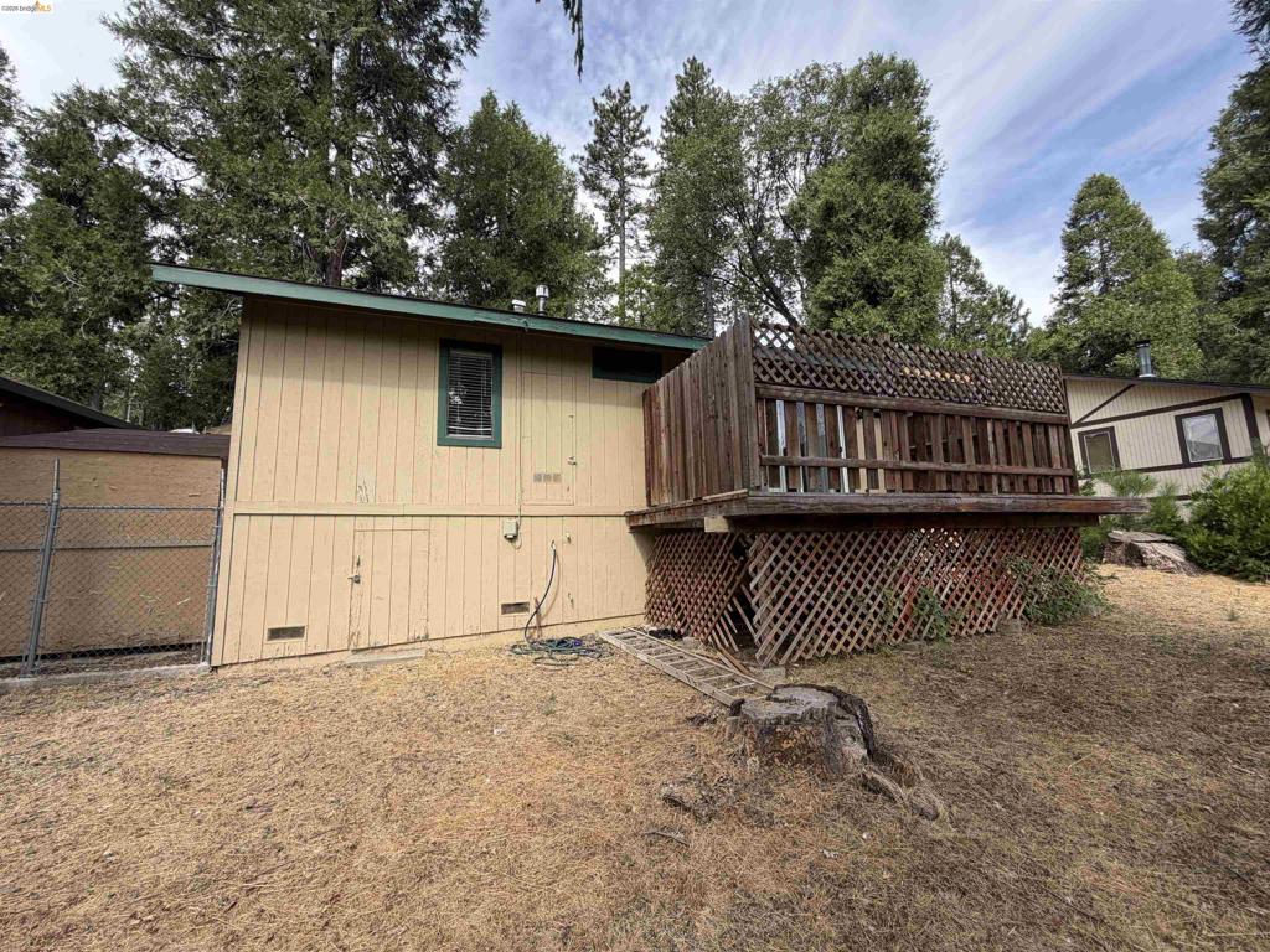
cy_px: 476
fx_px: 514
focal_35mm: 14
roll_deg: +2.2
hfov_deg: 102.1
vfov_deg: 85.7
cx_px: 635
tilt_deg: +8.0
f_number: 2.2
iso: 50
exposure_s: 1/502
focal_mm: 2.22
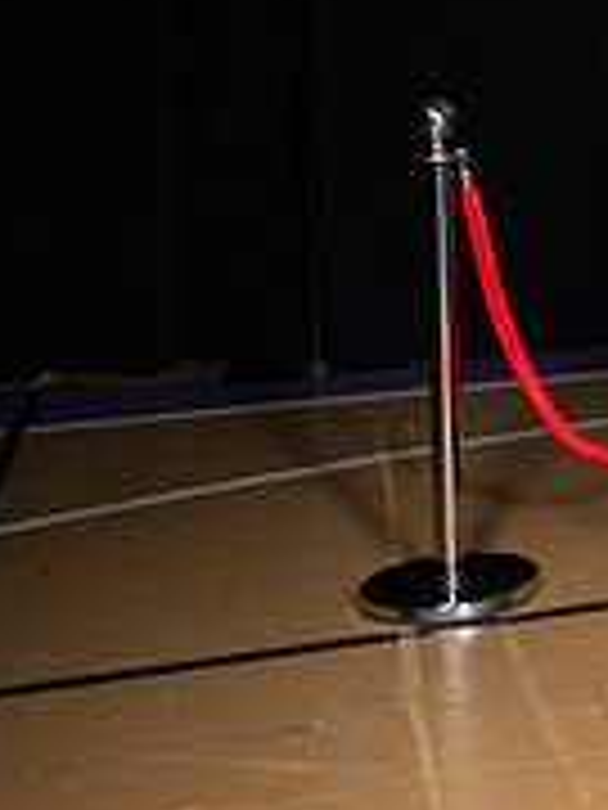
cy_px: 151
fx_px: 1991
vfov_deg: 22.7
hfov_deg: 14.1
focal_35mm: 85
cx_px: 1284
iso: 400
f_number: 8
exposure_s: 1/125
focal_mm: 27.5
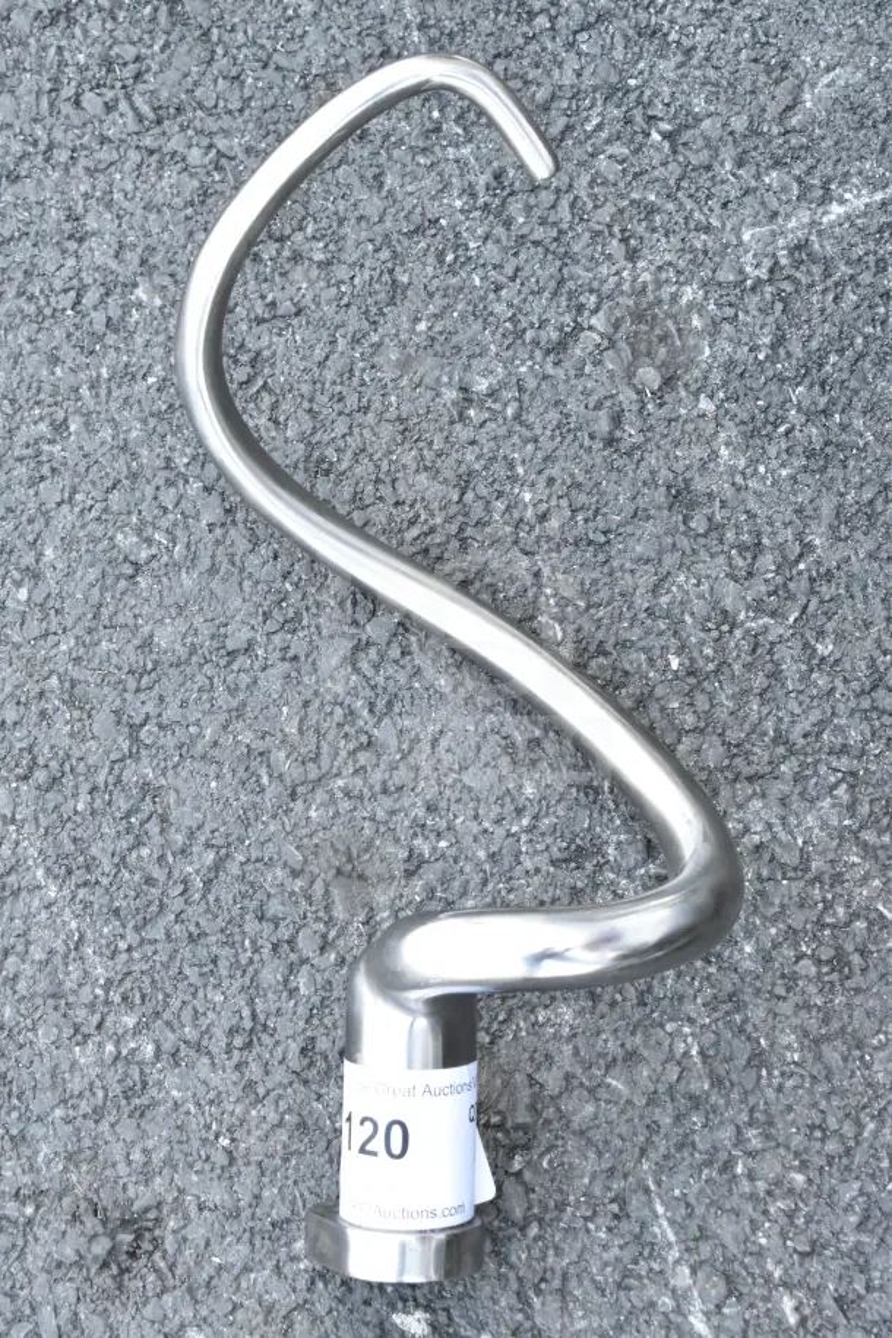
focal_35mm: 72
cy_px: 669
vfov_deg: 28.1
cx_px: 446
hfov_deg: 18.9
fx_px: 2676
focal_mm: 48
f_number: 10
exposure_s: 1/400
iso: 6400
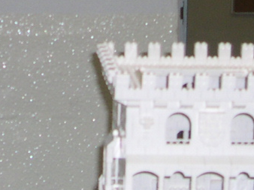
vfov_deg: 8.0
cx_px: -21
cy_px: -133
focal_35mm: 180
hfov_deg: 10.9
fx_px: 1320
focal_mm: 8
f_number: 2.8
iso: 100
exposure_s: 1/60
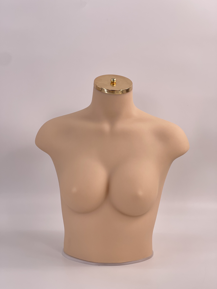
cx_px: 108
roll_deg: -0.9
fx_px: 535
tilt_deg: -7.7
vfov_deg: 30.3
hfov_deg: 22.9
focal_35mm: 64
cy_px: 144
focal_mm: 7.5
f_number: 2.2
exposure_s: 1/186
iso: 20
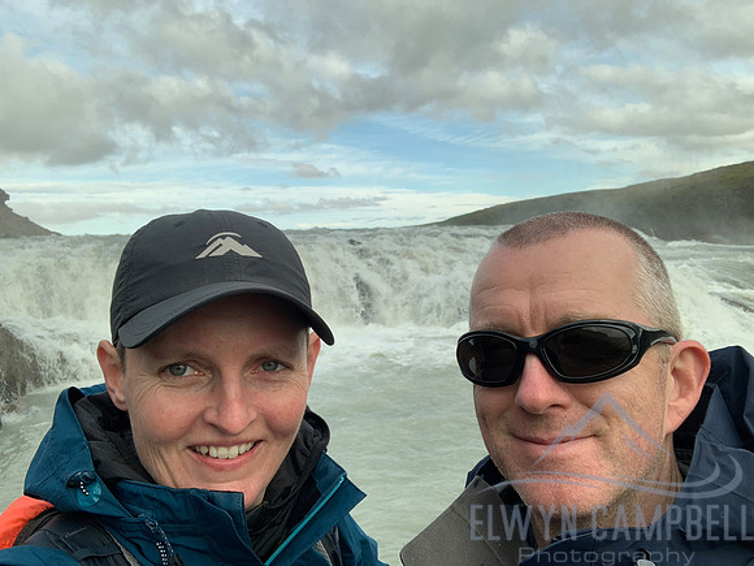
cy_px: 283
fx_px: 697
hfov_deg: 56.8
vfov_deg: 44.2
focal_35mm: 32
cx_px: 377
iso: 16
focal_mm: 2.87
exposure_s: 1/182
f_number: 2.2
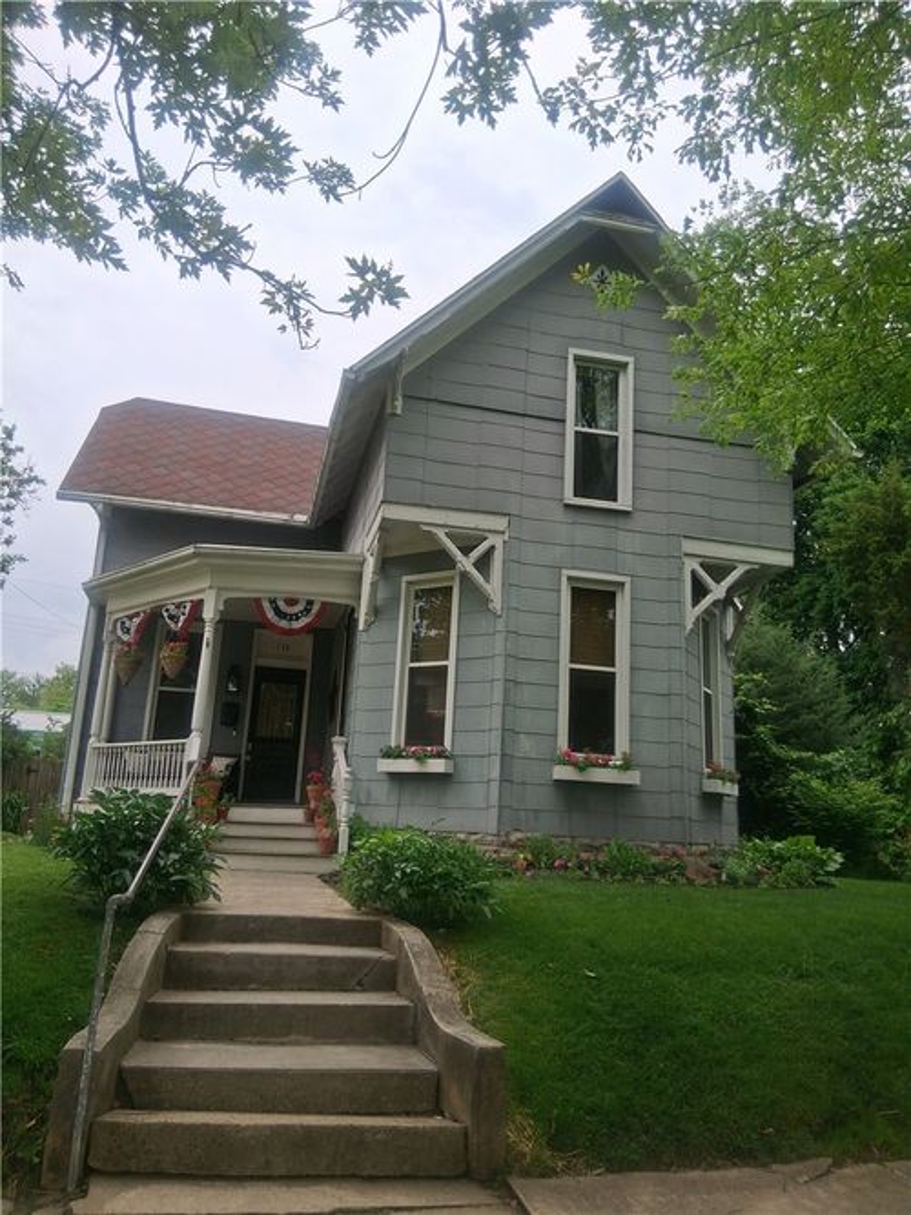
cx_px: 456
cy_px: 608
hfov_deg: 53.0
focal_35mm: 26
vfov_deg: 67.3
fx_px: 913
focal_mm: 3.98
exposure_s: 1/625
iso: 25
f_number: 1.8
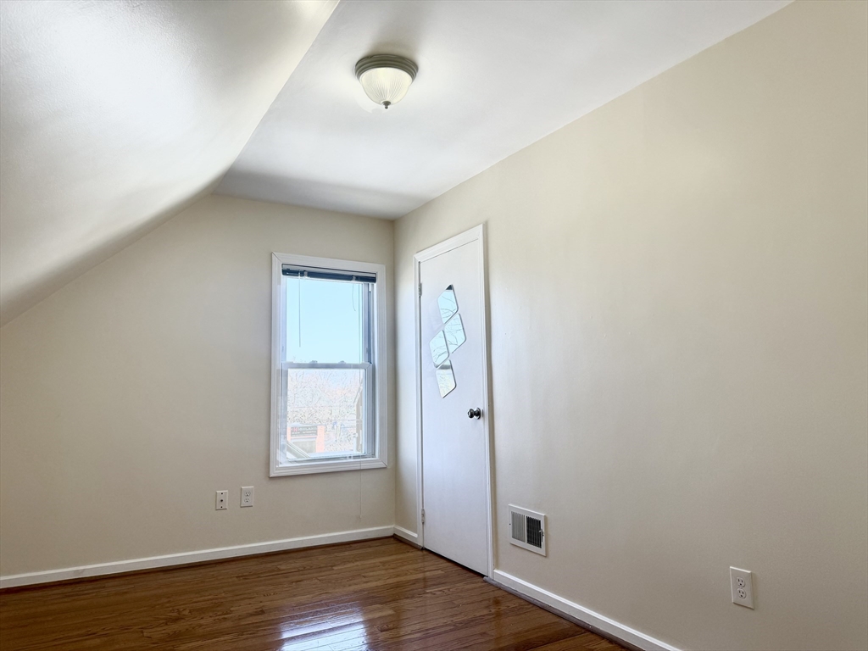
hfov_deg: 71.6
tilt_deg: +6.4
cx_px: 434
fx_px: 602
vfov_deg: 56.8
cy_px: 326
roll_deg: +0.9
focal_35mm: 24
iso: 100
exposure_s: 1/250
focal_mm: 6.76
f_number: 1.78
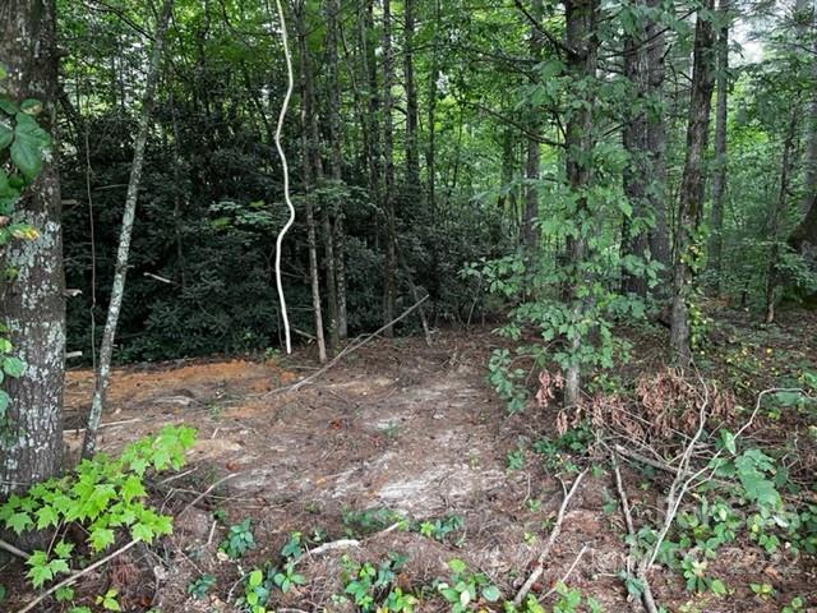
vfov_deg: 53.1
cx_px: 408
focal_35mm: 26
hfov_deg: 67.3
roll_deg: +0.3
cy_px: 306
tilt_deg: -5.9
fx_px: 614
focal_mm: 5.1
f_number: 1.6
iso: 125
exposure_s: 1/93
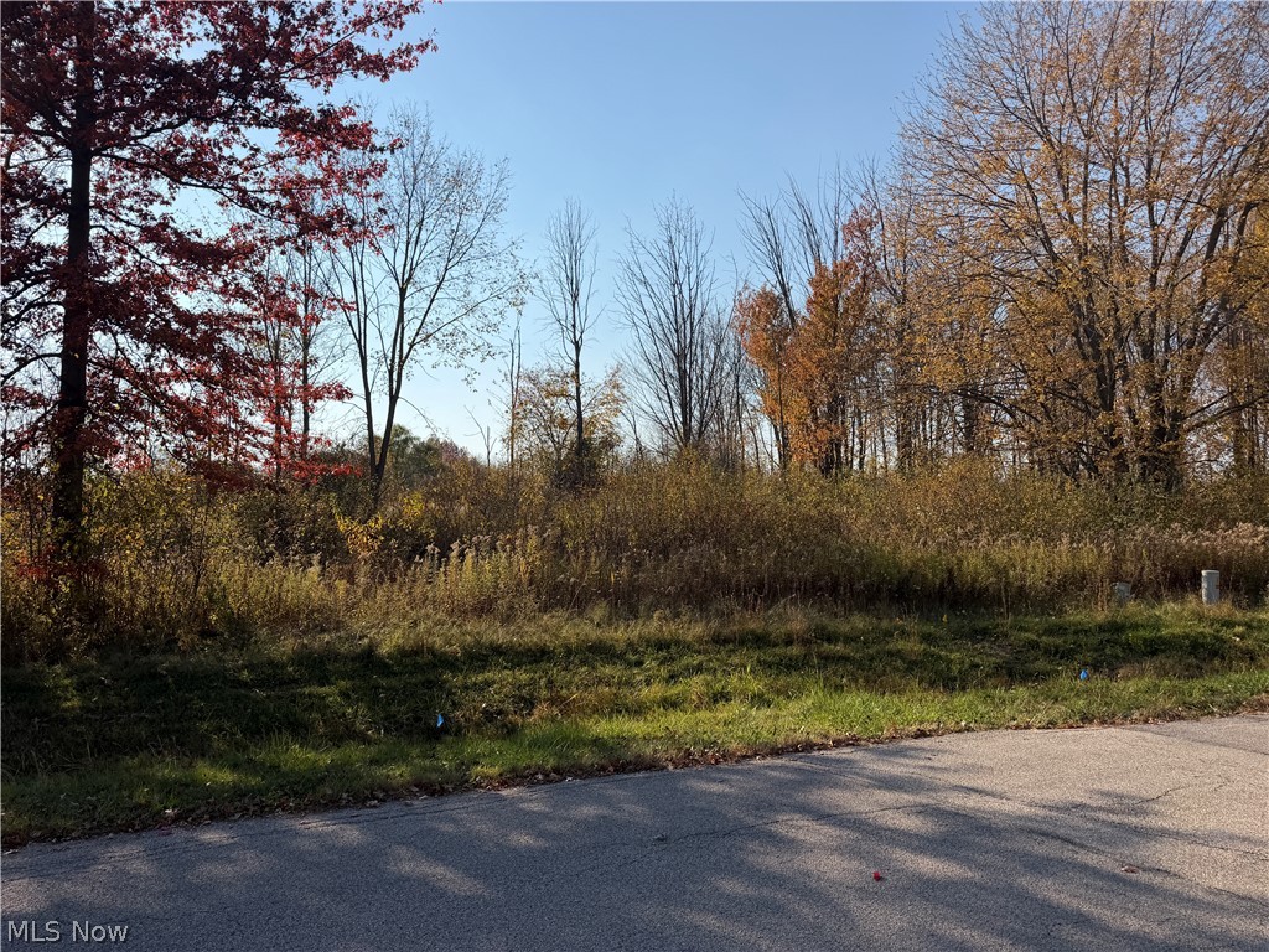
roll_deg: +0.9
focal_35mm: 24
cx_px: 634
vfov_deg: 56.8
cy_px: 476
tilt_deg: +3.2
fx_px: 880
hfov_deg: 71.6
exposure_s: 1/6711
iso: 80
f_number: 1.78
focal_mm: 6.76
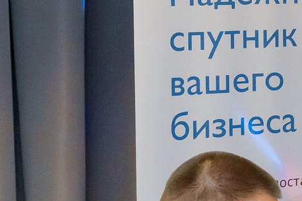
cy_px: 96
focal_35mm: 190
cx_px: 748
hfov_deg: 9.5
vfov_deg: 7.2
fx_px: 1593
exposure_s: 1/125
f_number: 5
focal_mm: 35
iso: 3200
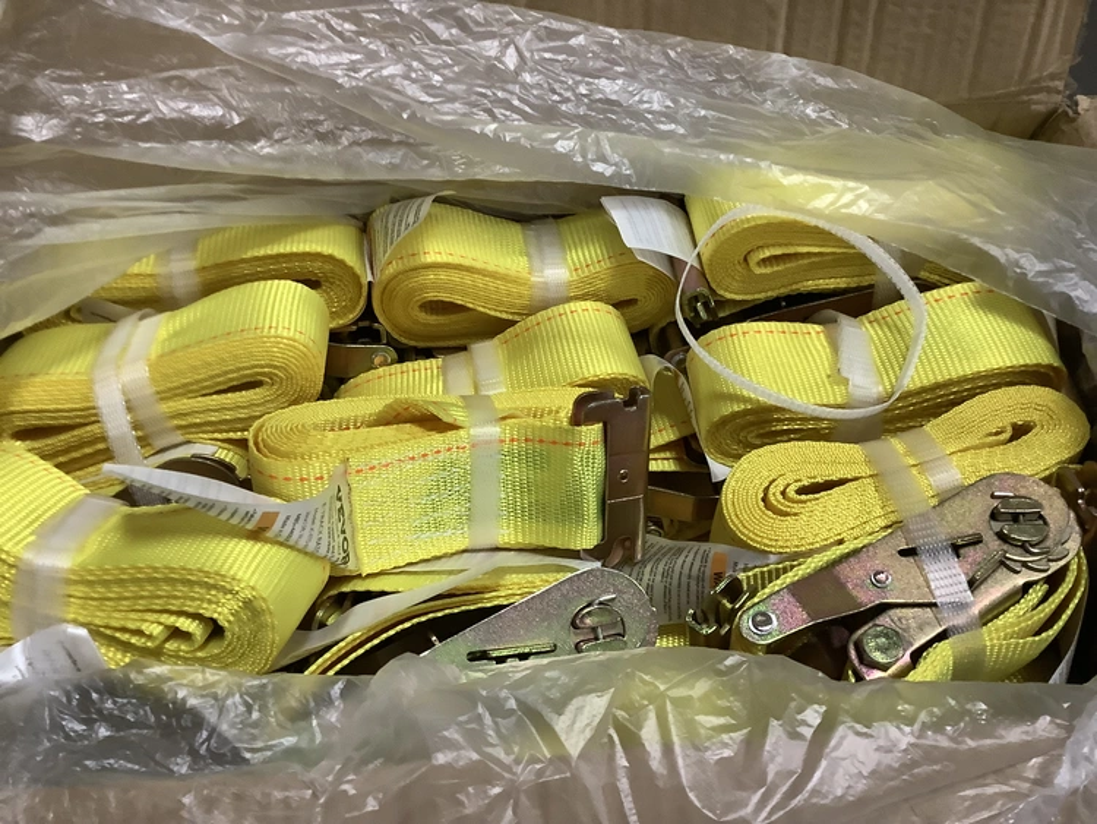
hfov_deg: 58.3
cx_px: 548
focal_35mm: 31
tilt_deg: -58.5
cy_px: 412
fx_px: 983
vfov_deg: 45.5
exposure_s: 1/60
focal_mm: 3.3
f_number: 2.4
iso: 250
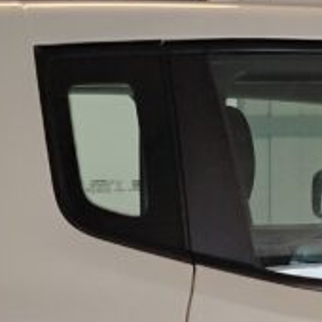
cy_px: 428
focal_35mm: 128
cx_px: 220
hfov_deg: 13.6
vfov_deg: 13.1
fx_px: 1347
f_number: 1.75
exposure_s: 1/50
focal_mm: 5.25
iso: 375
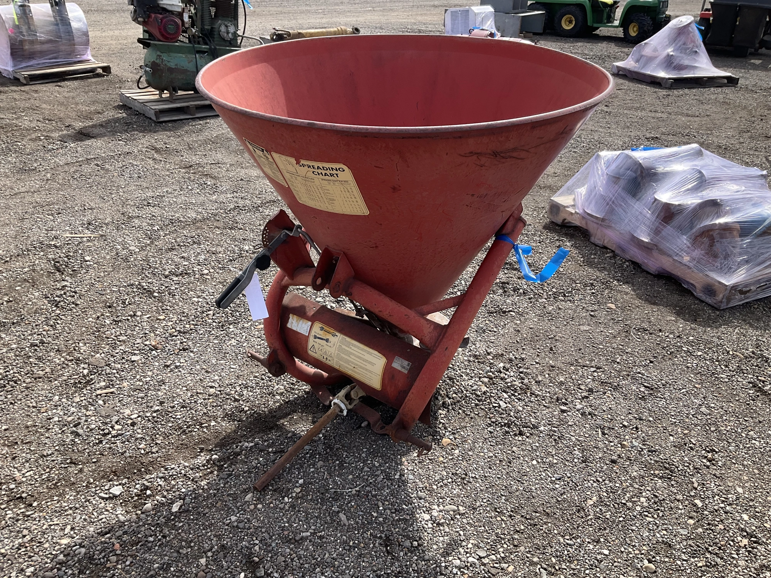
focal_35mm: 29
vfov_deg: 48.2
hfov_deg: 61.7
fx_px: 646
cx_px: 386
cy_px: 289
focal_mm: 3
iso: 25
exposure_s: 1/700
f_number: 1.8
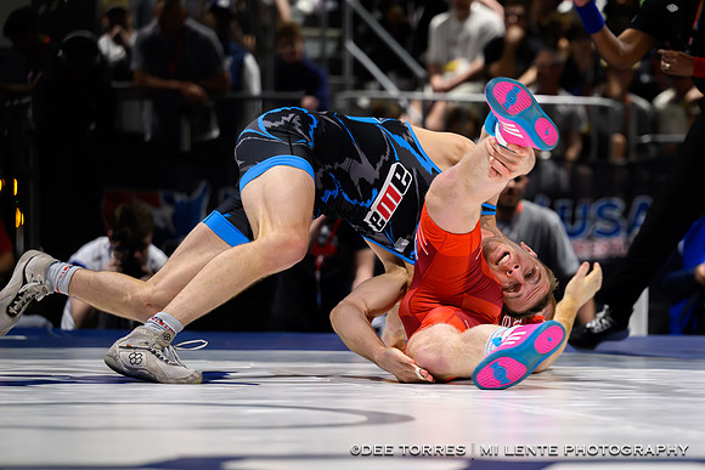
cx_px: 520
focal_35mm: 179
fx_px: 3513
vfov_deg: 7.7
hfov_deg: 11.4
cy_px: 293
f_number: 2.8
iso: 7200
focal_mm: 120
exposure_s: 1/640
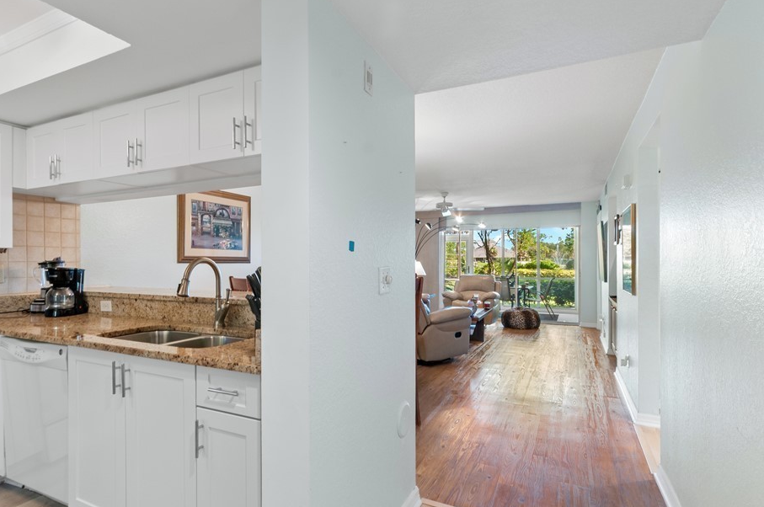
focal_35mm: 18
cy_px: 292
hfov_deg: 89.8
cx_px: 346
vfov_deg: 66.8
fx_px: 381
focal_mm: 10
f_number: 8
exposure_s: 1/1.67
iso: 200
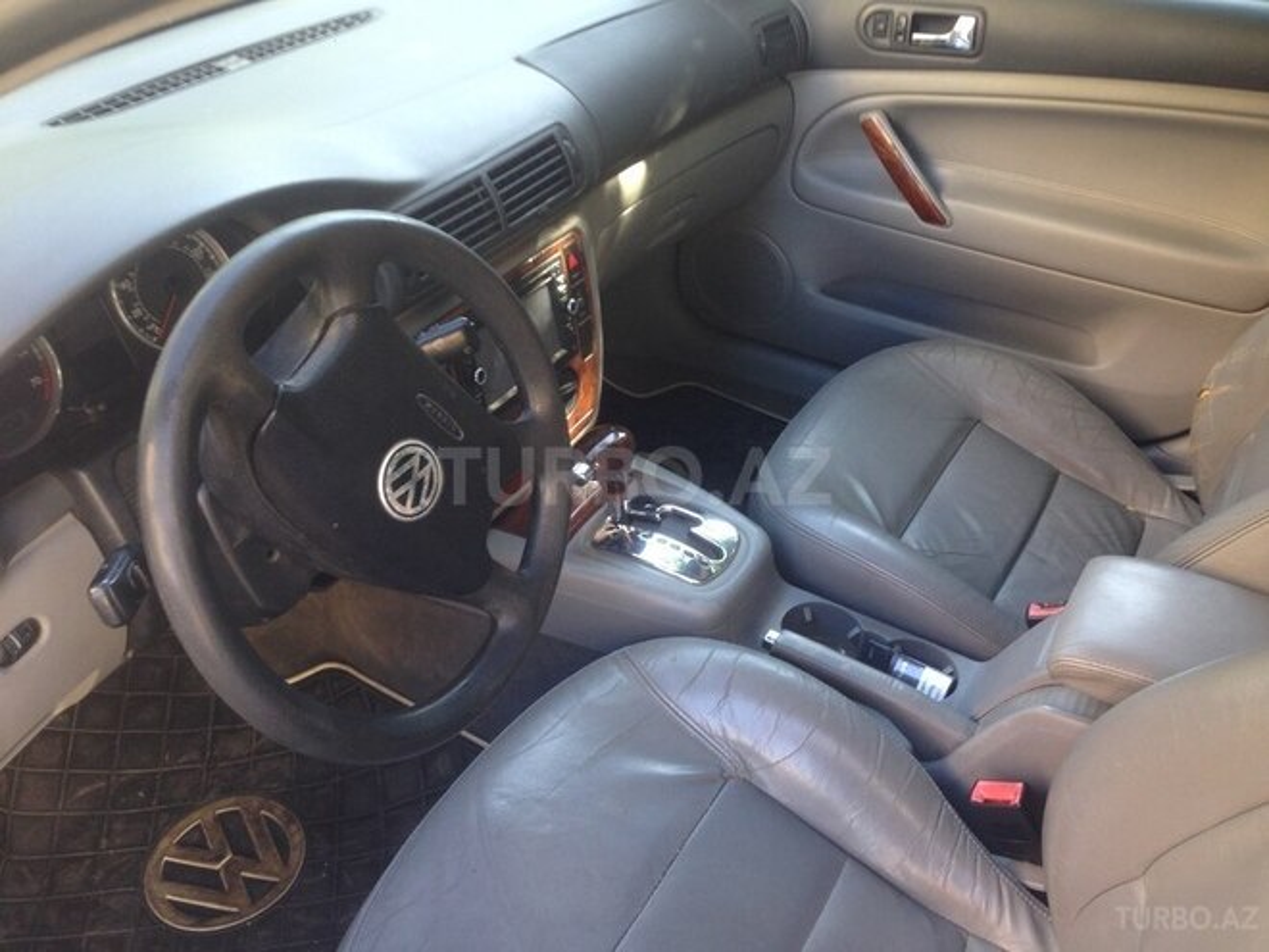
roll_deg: +1.6
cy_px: 476
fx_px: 1210
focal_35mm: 33
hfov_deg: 55.4
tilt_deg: -37.7
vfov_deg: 42.9
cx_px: 634
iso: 50
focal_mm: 4.12
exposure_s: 1/30
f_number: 2.4
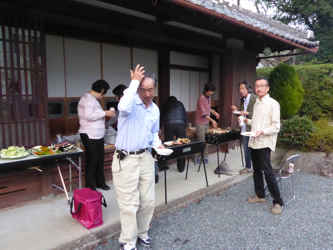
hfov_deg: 61.4
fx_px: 279
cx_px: 189
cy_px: 127
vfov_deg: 48.2
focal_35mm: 29
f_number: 3.3
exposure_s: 1/125
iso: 1600
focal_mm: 4.3
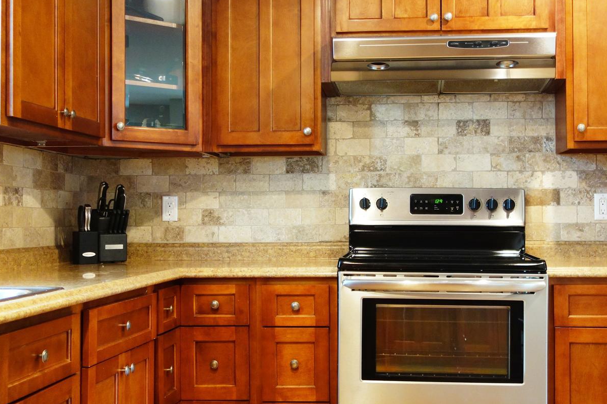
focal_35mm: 48
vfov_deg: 28.1
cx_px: 359
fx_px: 809
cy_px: 204
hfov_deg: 41.0
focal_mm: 10.4
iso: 400
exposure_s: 1/30
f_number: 1.8
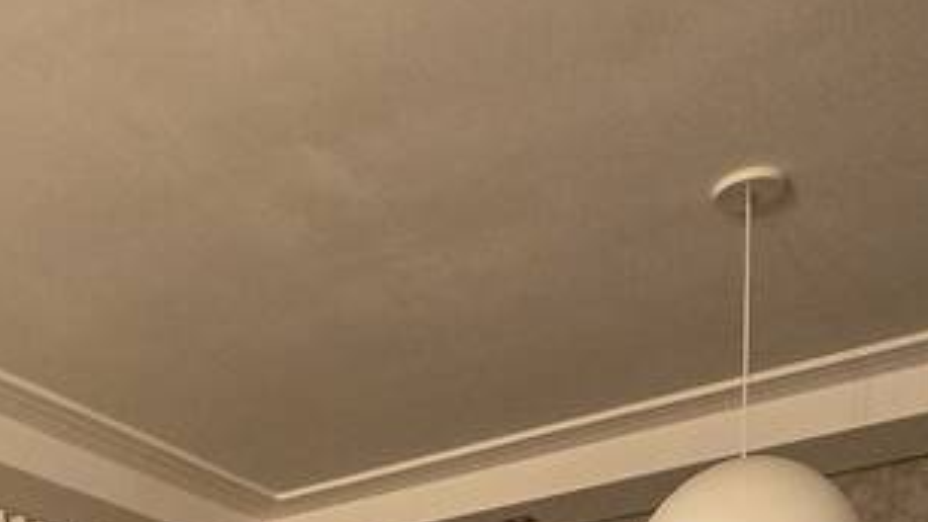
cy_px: 1138
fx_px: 1230
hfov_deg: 39.9
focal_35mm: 50
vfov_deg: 16.2
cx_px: 203
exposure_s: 1/45
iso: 1250
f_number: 2.2
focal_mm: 2.2
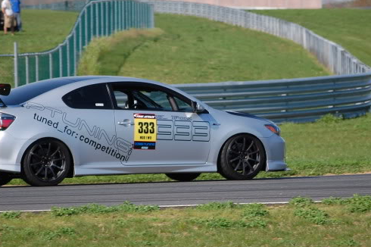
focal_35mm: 269
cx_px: 184
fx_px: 2770
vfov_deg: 5.1
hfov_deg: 7.7
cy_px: 150
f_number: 4.8
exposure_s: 1/1250
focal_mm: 110
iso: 200
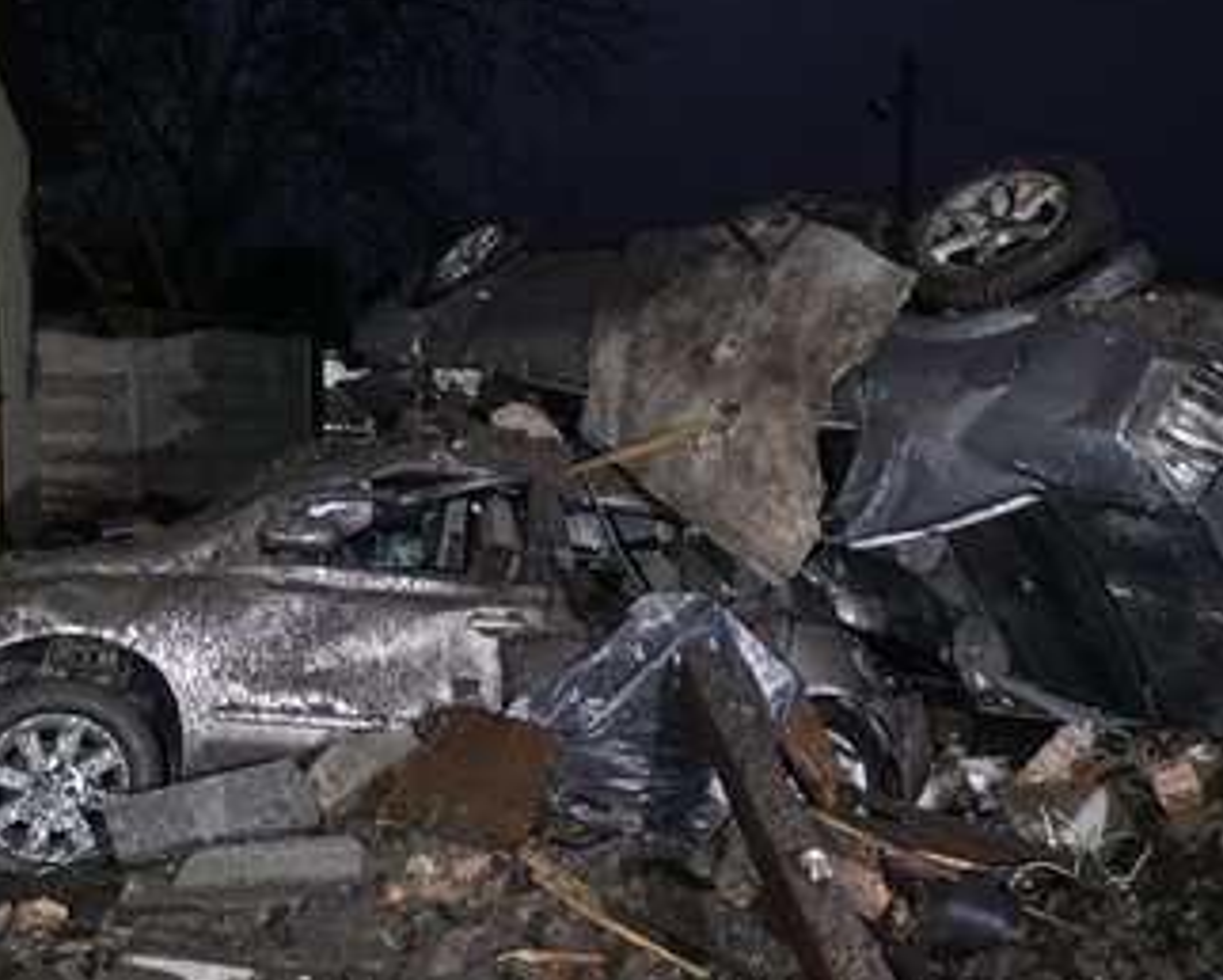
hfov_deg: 61.7
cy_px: 481
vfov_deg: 51.6
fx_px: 1014
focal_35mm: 28
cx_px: 498
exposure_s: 1/8
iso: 12800
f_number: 4
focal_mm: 24
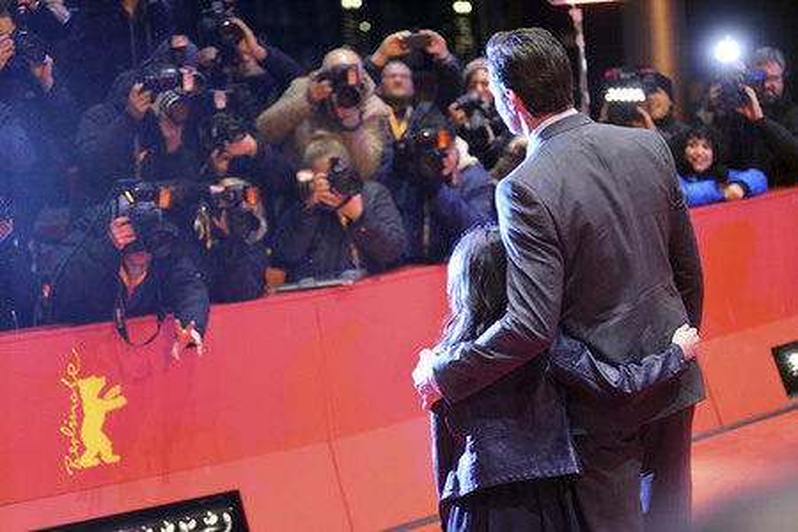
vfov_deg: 17.1
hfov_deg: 25.4
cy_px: 266
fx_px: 1773
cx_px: 399
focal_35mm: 80
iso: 2000
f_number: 2.8
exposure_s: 1/250
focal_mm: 80
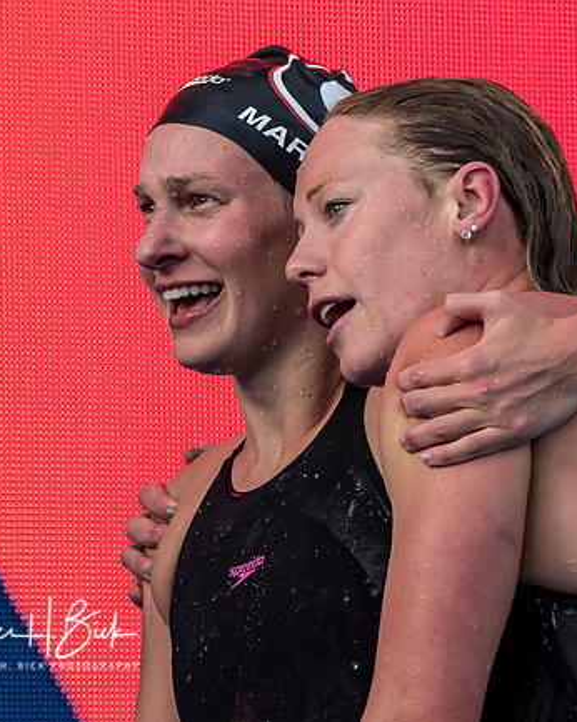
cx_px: 337
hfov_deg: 2.4
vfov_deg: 3.0
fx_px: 14013
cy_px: 342
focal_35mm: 656
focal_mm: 200
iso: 320
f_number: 5
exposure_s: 1/1000
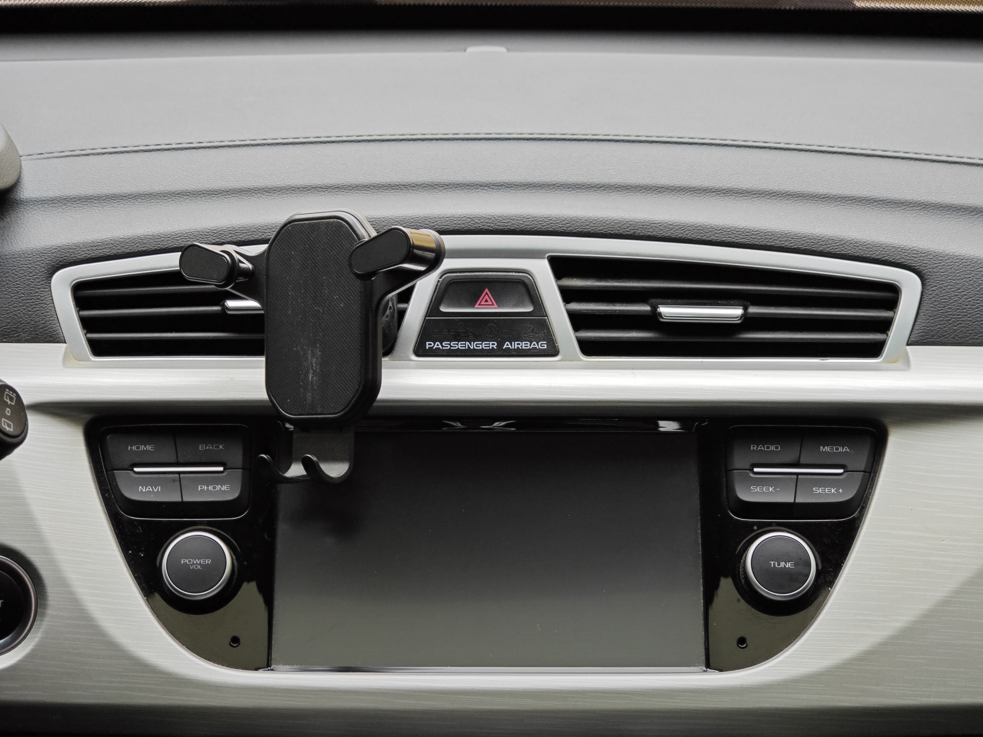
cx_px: 492
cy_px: 368
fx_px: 2130
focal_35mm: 75
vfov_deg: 19.6
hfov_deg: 26.0
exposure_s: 1/40
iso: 125
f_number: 1.8
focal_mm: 9.87
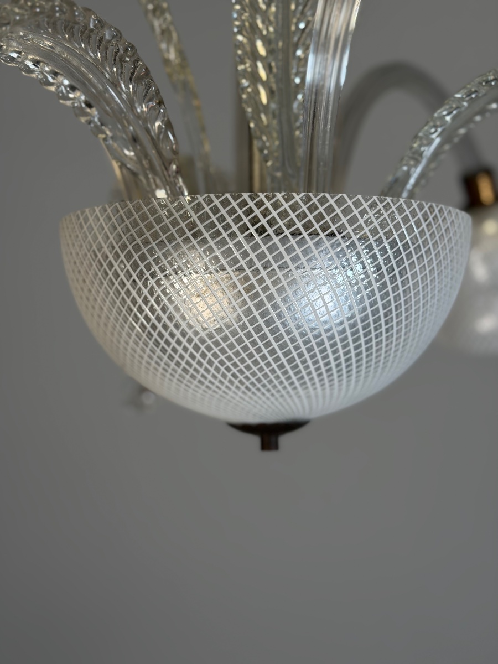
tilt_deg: +3.6
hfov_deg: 30.3
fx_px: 921
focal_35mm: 48
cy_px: 332
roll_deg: +0.4
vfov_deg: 39.7
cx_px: 249
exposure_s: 1/121
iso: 80
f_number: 1.78
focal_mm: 6.76
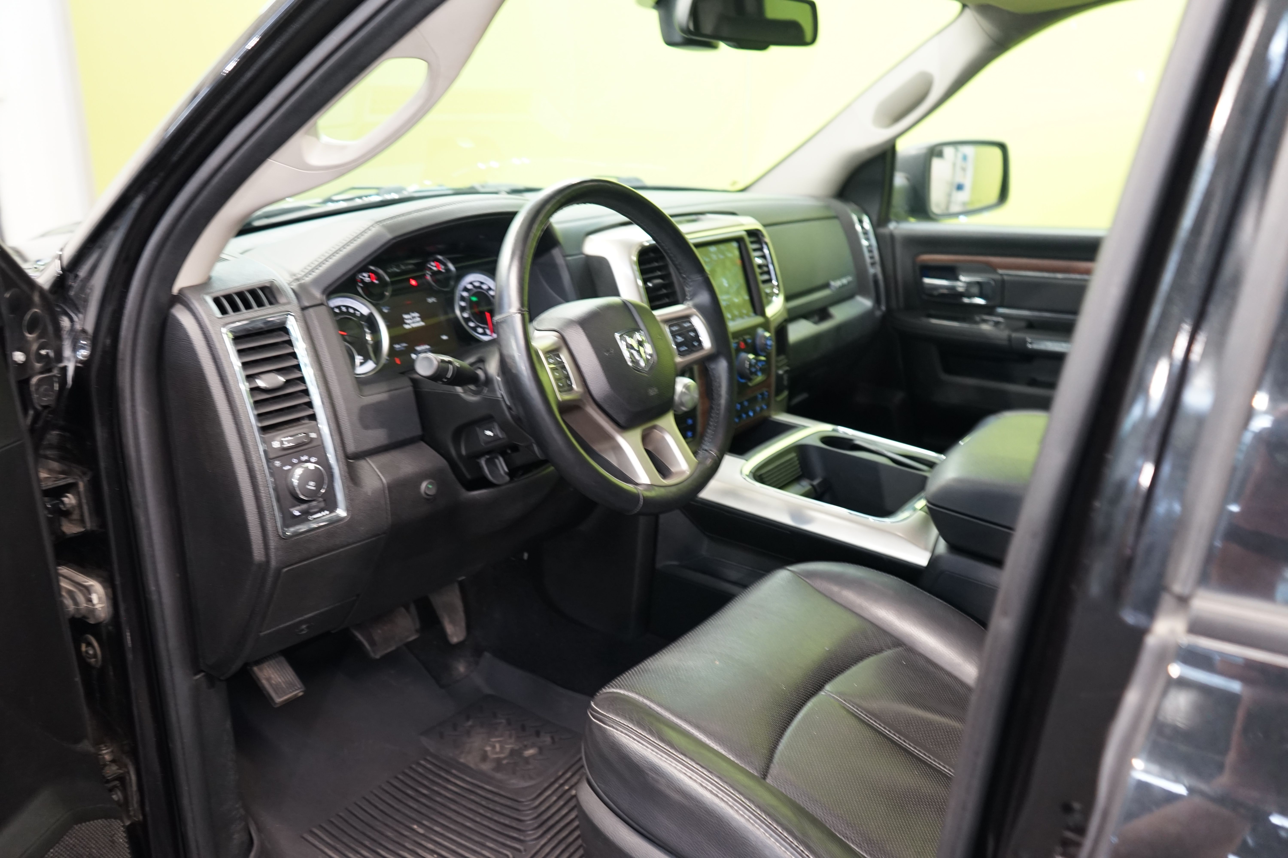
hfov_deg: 65.5
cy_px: 429
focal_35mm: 28
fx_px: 1002
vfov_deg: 46.4
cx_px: 644
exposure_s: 1/30
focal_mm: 28
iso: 1250
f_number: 3.5
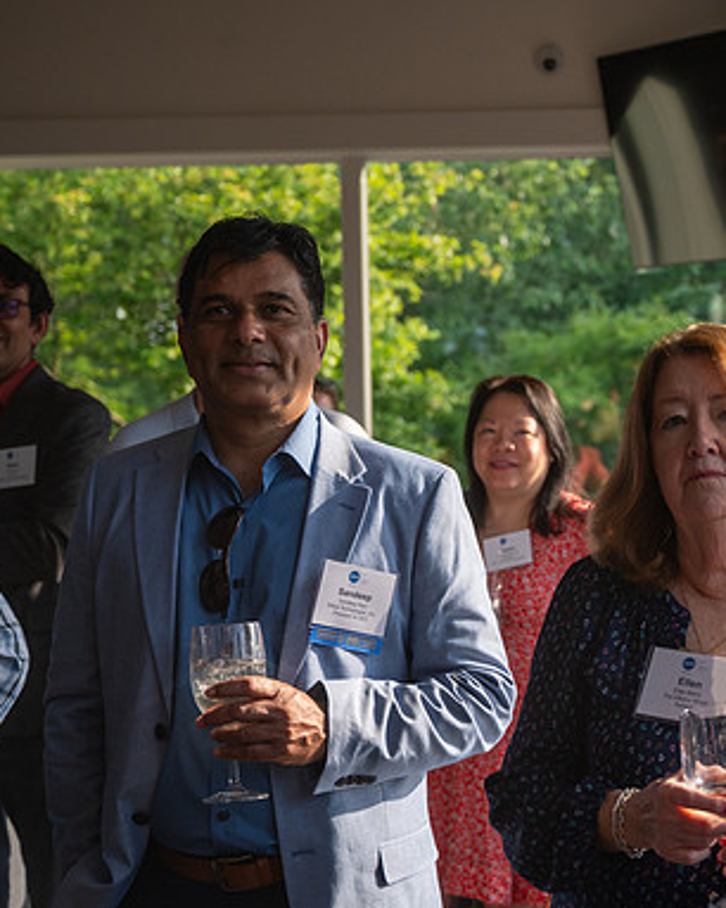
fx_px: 1908
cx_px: 579
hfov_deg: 21.3
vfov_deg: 26.8
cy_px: 453
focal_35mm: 71
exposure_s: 1/1600
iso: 640
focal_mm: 50
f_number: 4
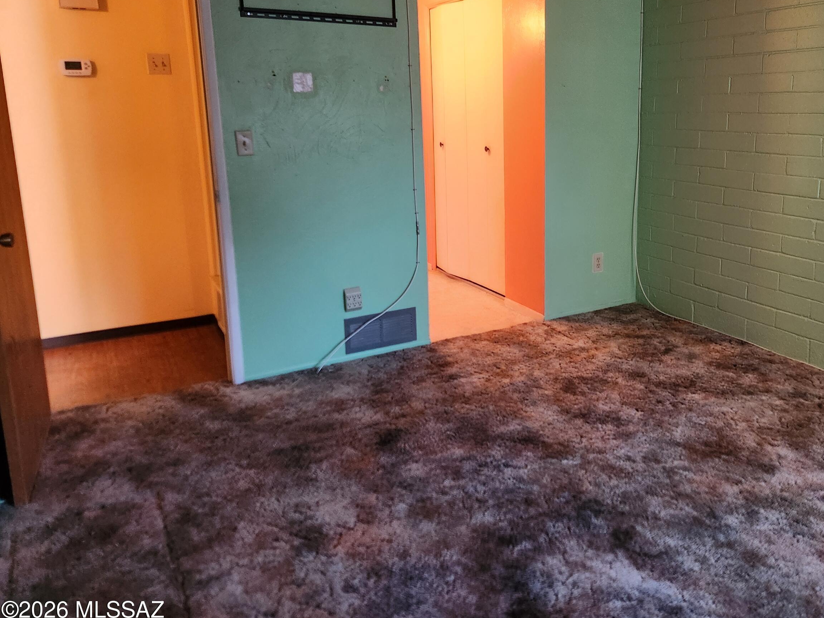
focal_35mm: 30
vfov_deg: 46.5
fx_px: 714
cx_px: 537
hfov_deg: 58.8
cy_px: 244
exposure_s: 1/60
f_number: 1.8
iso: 640
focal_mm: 5.4
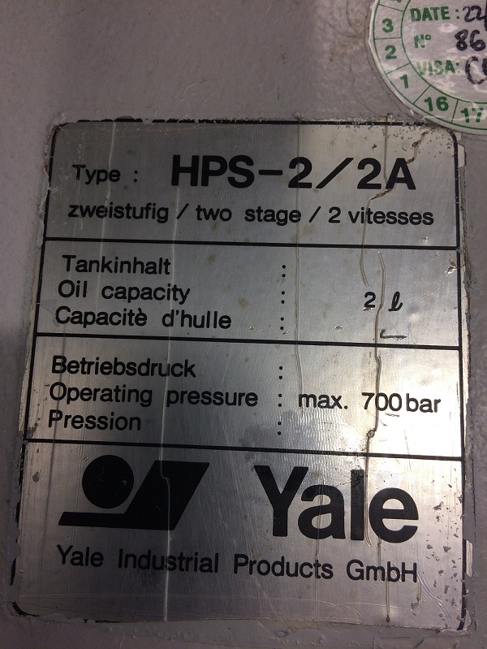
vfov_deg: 61.6
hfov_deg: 48.3
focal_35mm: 29
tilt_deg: -80.9
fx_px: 544
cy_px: 324
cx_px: 244
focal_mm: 4.15
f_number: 2.2
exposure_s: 1/100
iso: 64
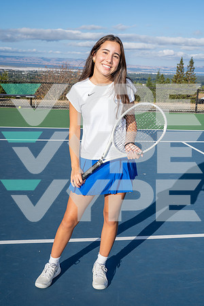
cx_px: 102
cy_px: 153
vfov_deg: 47.4
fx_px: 348
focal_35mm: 41
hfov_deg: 32.6
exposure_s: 1/250
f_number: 8
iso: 100
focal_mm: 41
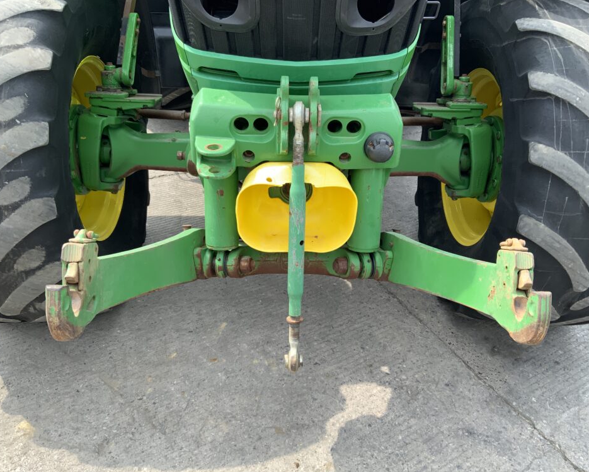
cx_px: 306
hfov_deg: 57.2
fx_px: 540
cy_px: 230
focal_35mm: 31
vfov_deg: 47.1
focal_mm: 3
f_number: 1.8
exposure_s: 1/261
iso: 16
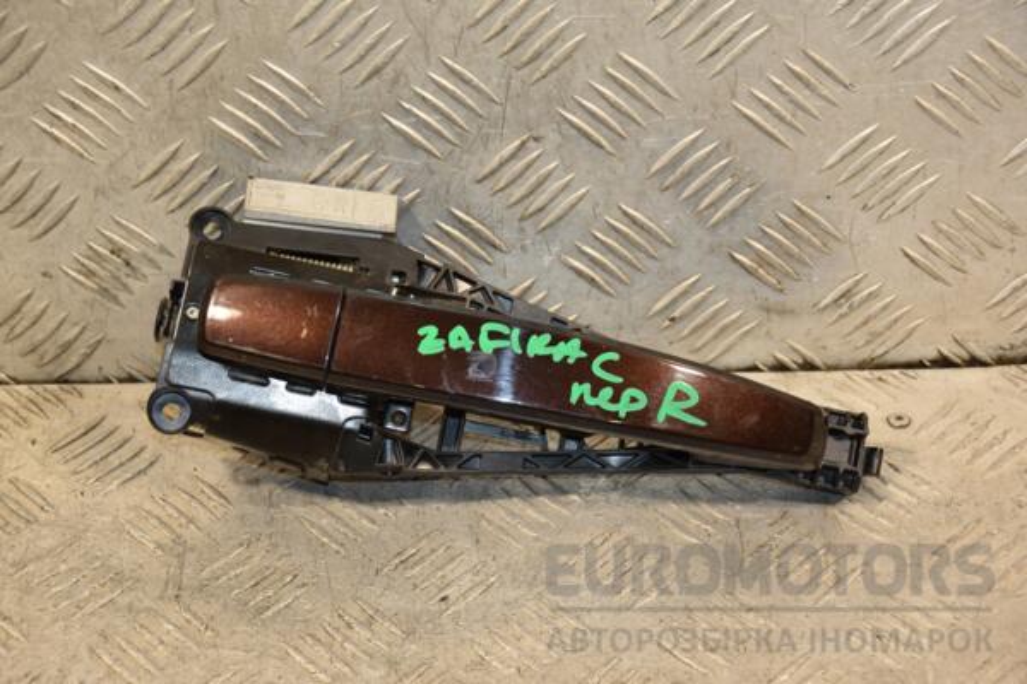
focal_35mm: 93
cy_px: 342
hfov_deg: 21.9
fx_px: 2653
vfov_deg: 14.7
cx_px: 514
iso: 800
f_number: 5.3
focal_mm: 62
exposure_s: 1/100
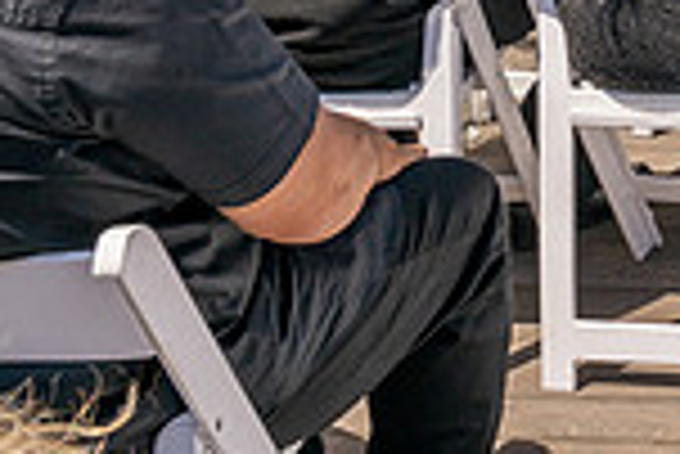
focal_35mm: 92
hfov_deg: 18.9
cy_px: -393
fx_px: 1739
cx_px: 1081
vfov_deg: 13.2
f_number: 8
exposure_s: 1/800
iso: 200
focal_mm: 24
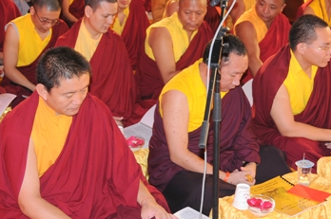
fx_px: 634
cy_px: 71
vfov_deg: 19.6
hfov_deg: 29.2
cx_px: 199
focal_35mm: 69
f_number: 3.5
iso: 200
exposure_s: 1/60
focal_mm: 20
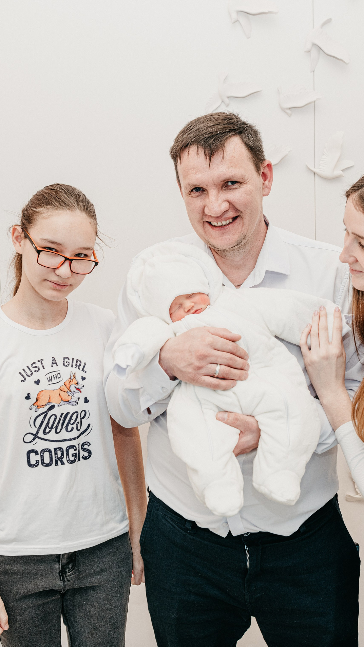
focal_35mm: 46
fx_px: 789
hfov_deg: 26.0
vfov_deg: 44.6
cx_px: 165
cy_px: 311
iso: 400
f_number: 4.5
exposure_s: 1/160
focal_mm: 28
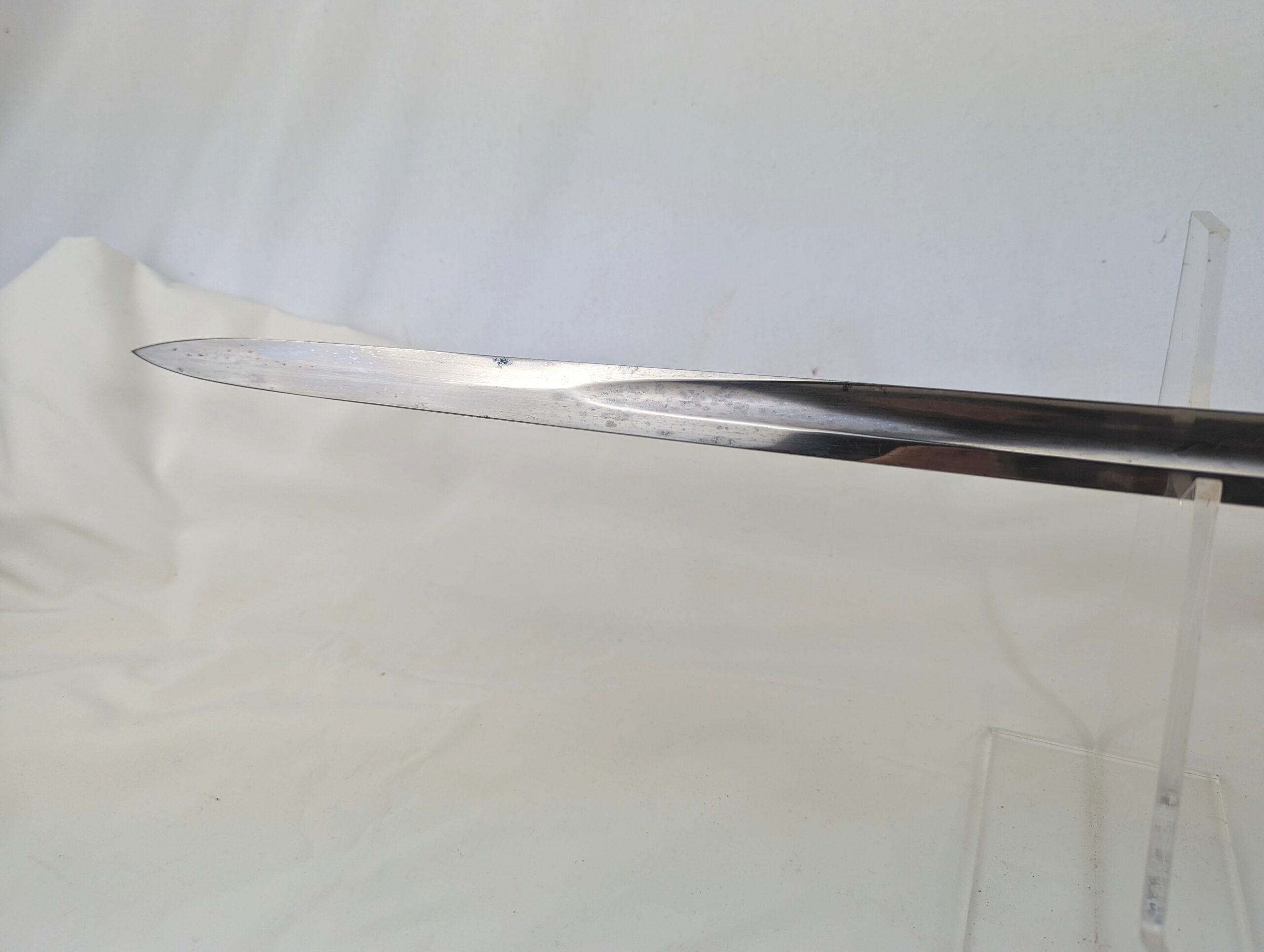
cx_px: 632
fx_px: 878
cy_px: 476
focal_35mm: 24
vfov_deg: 56.9
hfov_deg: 71.5
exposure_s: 1/385
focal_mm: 6.81
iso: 40
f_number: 1.85
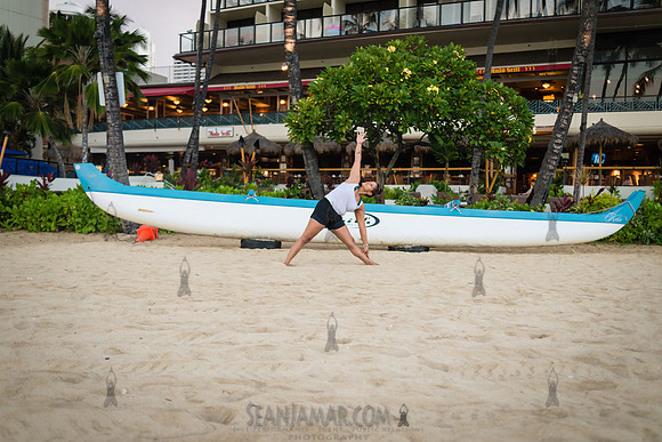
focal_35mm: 35
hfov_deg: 54.4
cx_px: 331
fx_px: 644
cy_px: 221
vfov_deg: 37.9
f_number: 2.5
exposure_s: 1/800
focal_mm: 35
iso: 1000
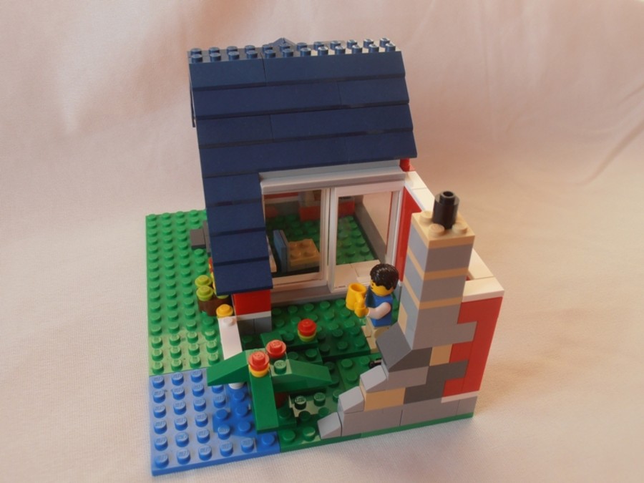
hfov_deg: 50.1
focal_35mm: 37
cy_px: 242
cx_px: 322
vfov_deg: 38.7
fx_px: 688
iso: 80
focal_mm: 6.61
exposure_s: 1/50
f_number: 3.9
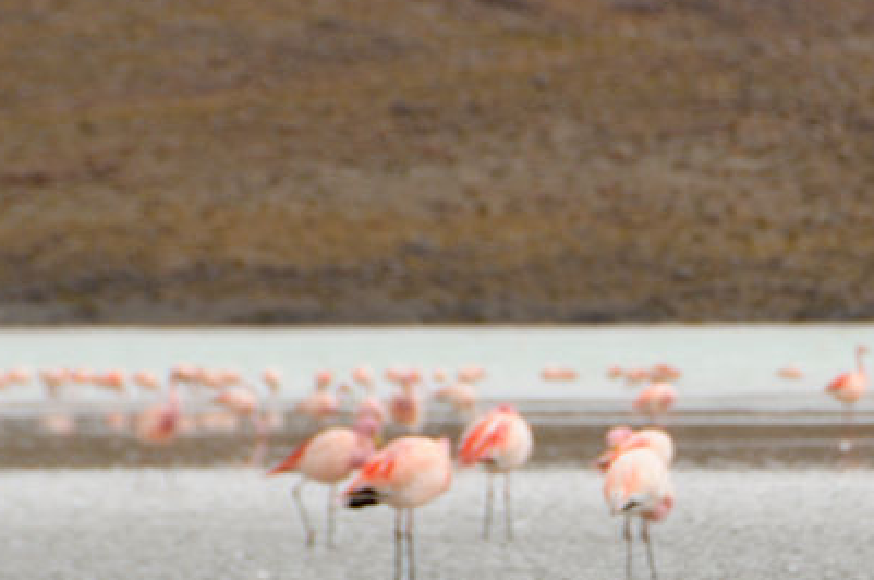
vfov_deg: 1.7
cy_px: 539
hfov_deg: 2.6
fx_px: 19124
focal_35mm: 789
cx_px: 857
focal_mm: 200
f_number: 9
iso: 200
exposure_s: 1/320
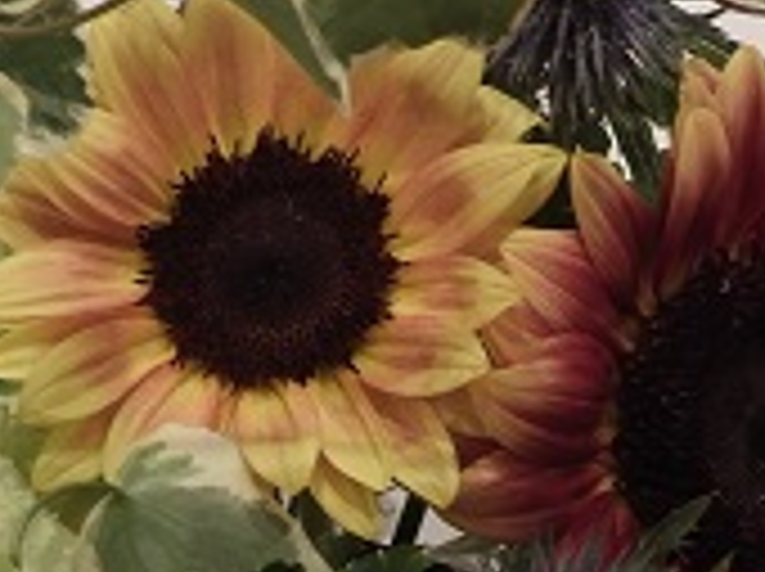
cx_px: 266
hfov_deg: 13.1
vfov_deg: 9.7
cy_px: 676
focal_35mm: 151
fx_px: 3332
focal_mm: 7.2
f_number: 3.8
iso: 160
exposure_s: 1/30
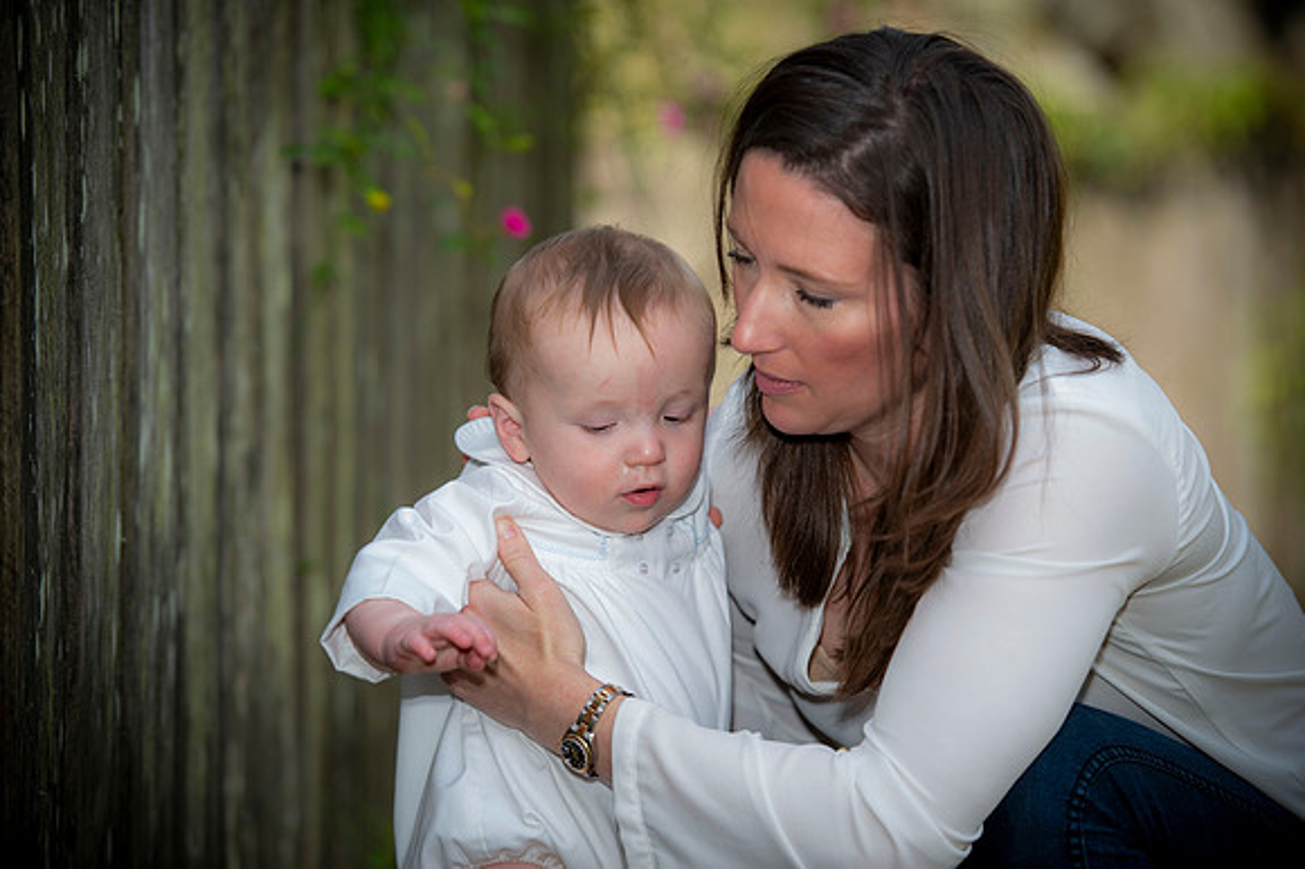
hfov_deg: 14.2
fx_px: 5253
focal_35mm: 145
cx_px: 652
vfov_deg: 9.5
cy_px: 434
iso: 50
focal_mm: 145
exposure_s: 1/250
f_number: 3.2
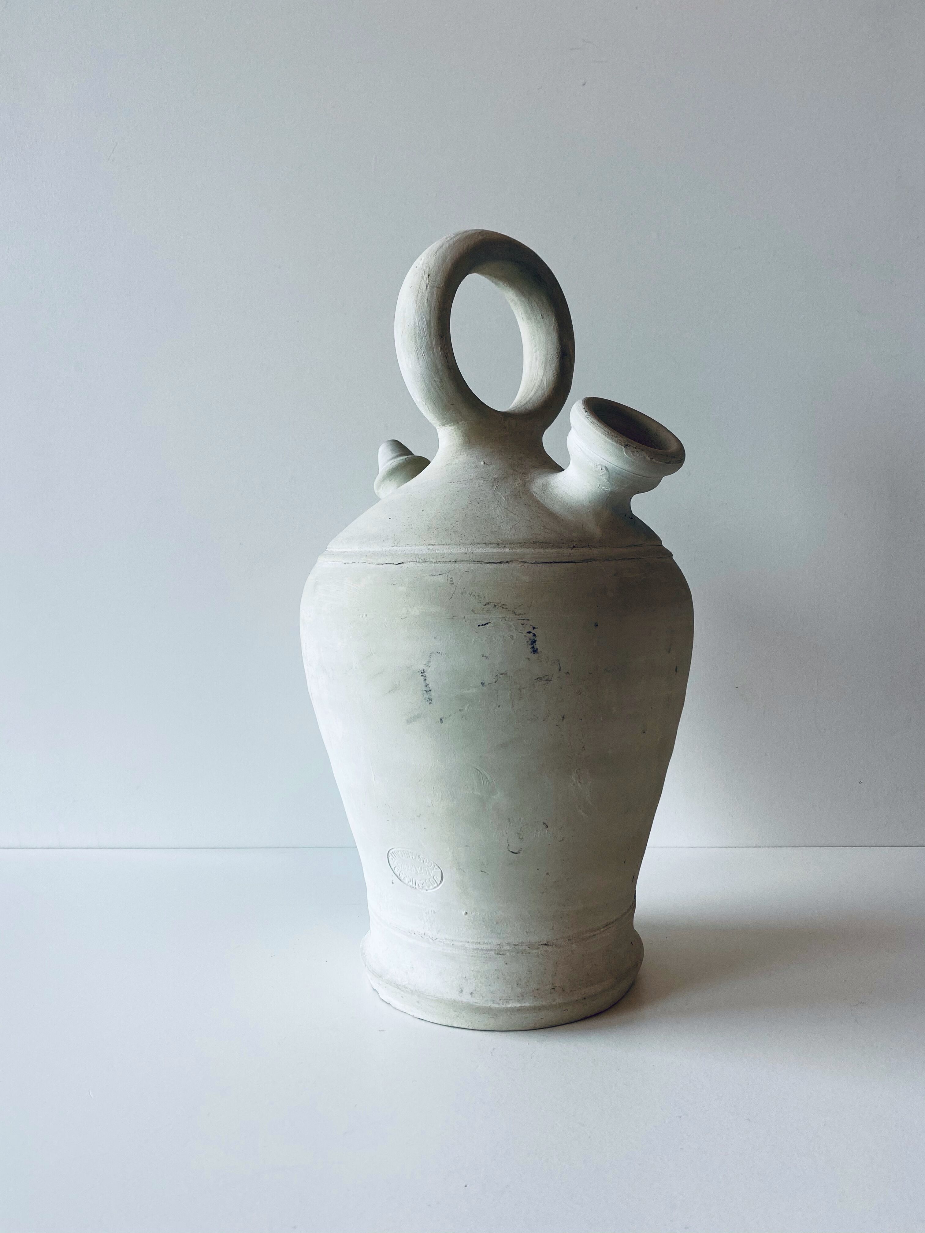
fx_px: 926
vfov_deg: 67.3
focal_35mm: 26
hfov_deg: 53.1
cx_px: 462
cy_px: 616
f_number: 1.8
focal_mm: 4.25
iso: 100
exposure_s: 1/100
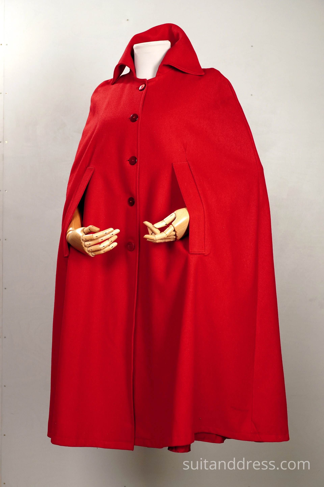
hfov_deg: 28.1
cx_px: 162
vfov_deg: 41.1
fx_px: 648
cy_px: 244
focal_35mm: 48
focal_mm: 32
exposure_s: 1/100
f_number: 3.5
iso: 400
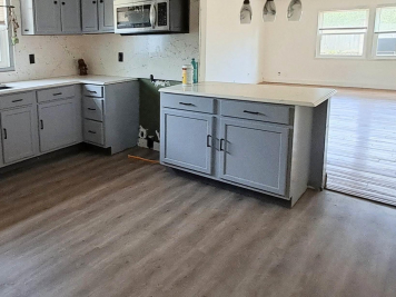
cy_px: 85
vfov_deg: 45.6
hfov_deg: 57.5
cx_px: 108
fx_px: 343
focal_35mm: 30
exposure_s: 1/40
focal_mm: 1.64
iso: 125
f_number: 2.2
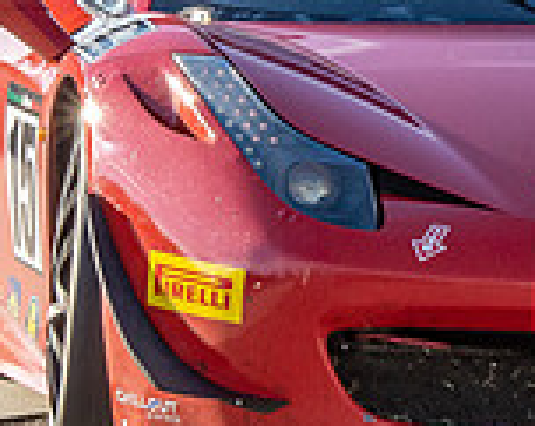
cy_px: 31
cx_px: 620
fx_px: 13480
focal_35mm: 853
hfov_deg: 2.3
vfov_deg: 1.8
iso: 500
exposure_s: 1/80
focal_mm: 100
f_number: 18
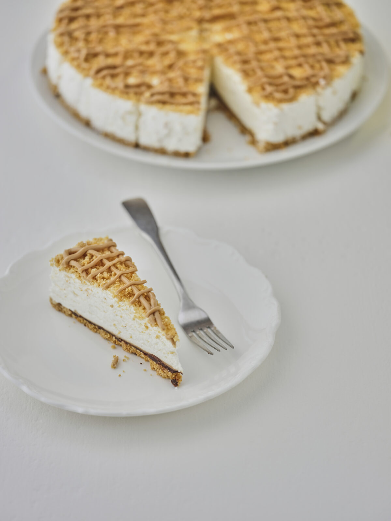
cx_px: 196
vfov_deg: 20.7
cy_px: 260
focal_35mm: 95
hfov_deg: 15.6
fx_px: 1431
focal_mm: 120
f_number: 4
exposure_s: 1/10
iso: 100
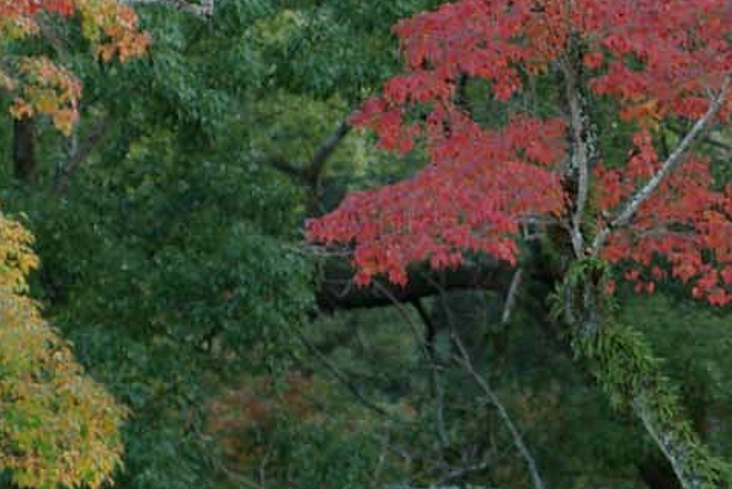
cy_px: 119
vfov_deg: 3.9
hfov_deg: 5.8
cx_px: 507
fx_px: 7214
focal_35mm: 355
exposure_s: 1/30
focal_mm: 75
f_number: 2.8
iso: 200
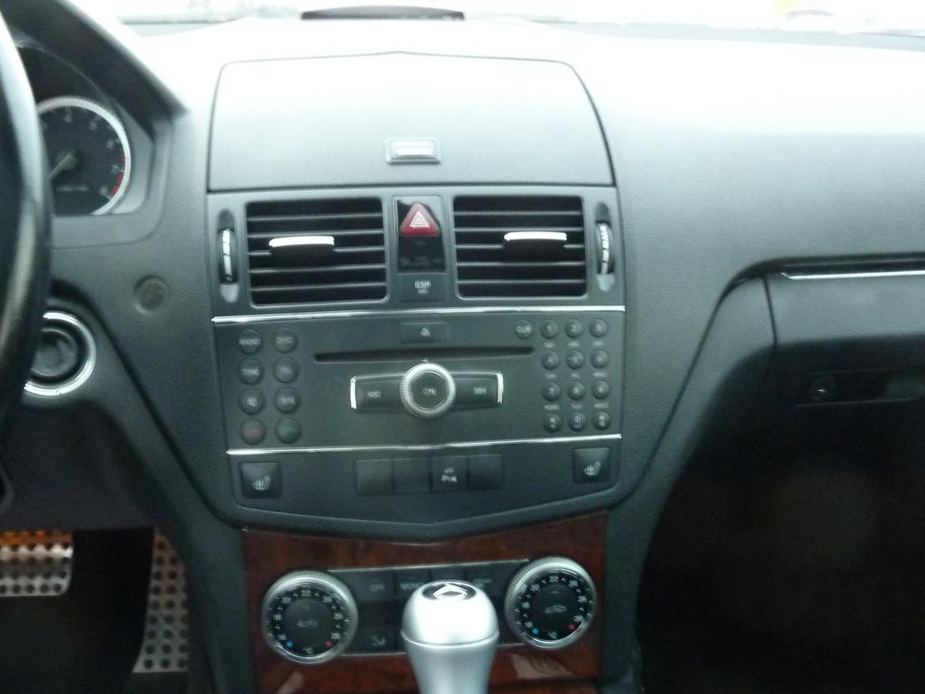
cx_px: 411
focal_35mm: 31
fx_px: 828
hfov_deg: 58.2
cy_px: 384
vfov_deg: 45.4
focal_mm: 4.1
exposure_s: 1/8
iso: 400
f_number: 3.3
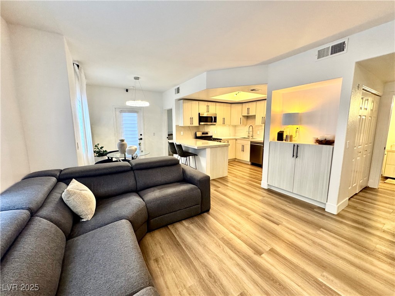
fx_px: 160
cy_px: 148
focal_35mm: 14
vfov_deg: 85.7
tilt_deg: -8.4
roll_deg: -0.3
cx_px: 198
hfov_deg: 102.1
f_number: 2.2
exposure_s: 1/120
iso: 320
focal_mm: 2.22
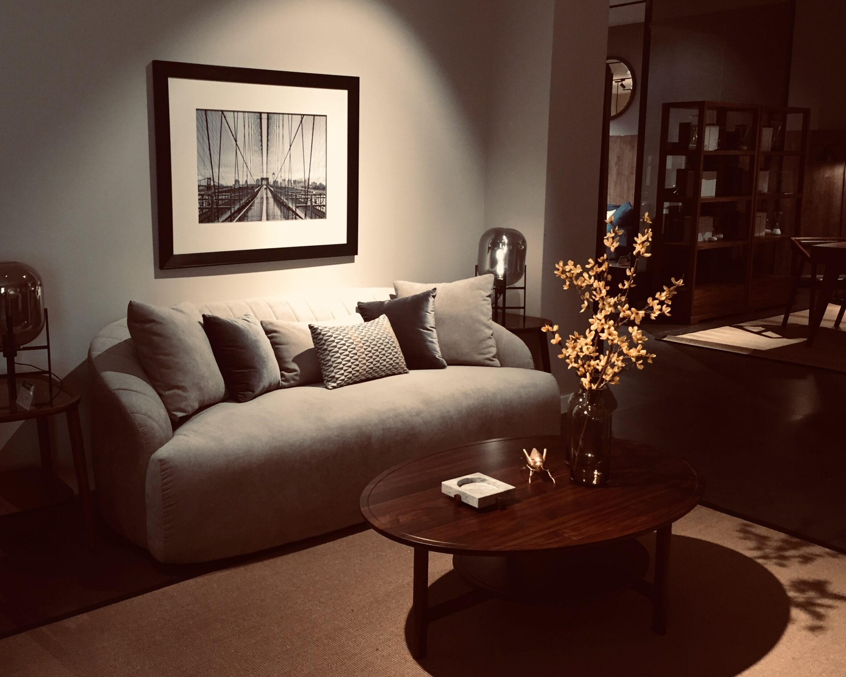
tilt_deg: -9.1
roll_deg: -0.6
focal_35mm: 31
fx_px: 776
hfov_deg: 57.2
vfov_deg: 47.1
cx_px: 420
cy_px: 340
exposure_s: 1/33
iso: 64
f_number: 2.2
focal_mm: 4.15
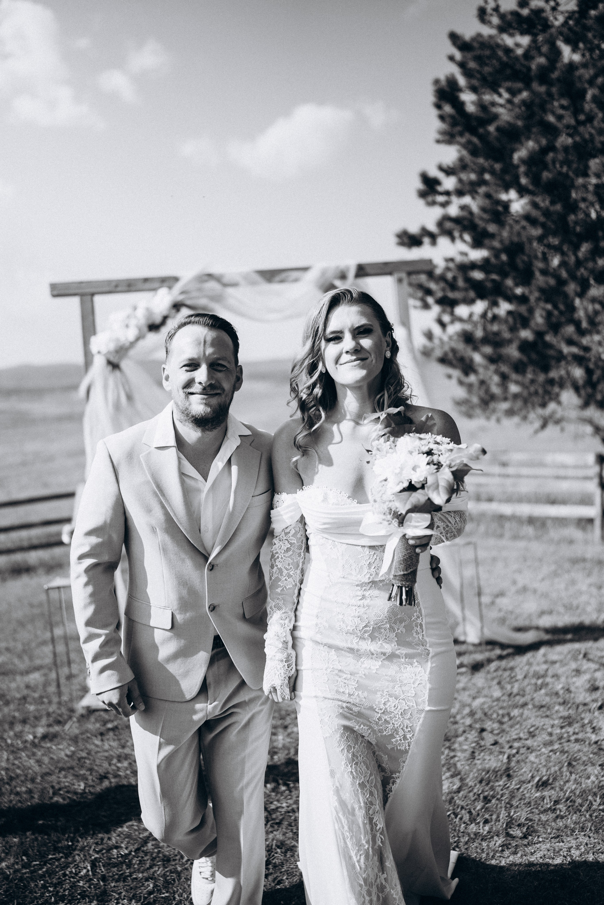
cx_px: 302
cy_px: 452
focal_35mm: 35
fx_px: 881
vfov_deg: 54.4
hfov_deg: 37.9
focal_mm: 35
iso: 100
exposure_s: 1/320
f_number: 1.4
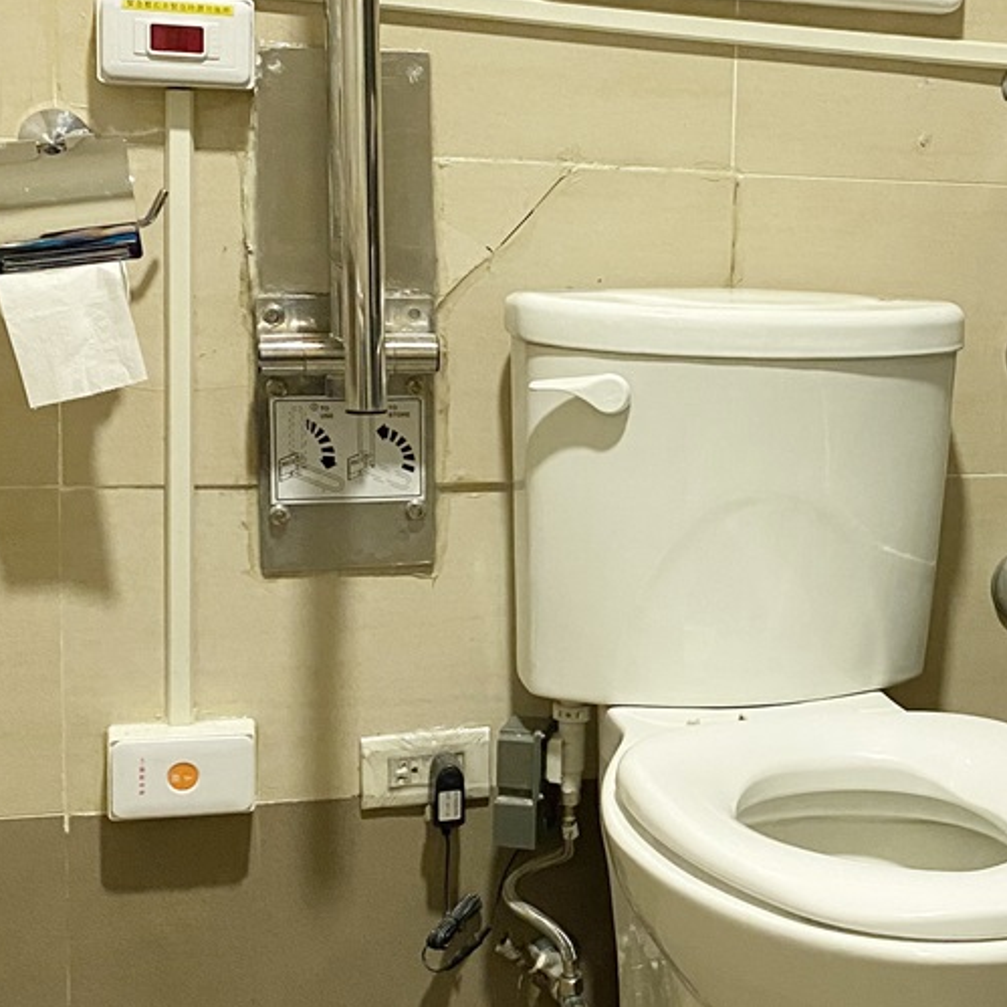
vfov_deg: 29.1
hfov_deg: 28.3
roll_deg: -2.3
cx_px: 846
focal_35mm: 59
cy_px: 466
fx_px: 1942
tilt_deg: -8.8
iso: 500
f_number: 1.8
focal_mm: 4.25
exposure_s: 1/40
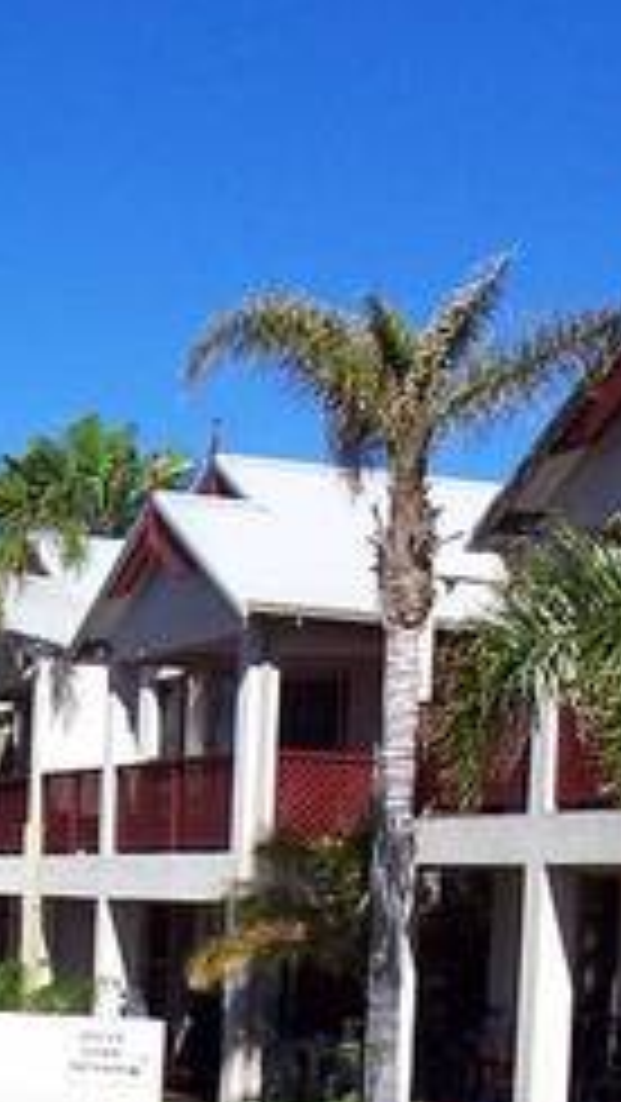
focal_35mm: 68
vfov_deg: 30.8
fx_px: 1989
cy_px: 711
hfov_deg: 17.2
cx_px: -40
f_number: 5.1
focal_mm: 5.6
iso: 80
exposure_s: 1/709
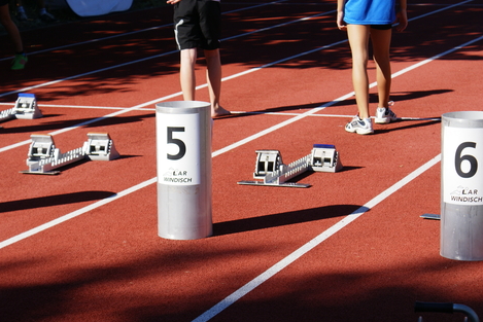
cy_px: 166
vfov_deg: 11.3
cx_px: 214
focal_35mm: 121
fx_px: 1624
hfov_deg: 16.9
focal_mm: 70
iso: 100
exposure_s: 1/400
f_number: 7.1
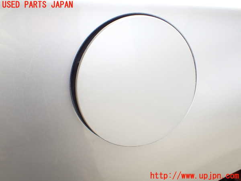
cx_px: 120
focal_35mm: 32
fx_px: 223
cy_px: 90
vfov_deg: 44.2
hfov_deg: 56.8
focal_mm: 5.79
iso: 100
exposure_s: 1/200
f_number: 3.2
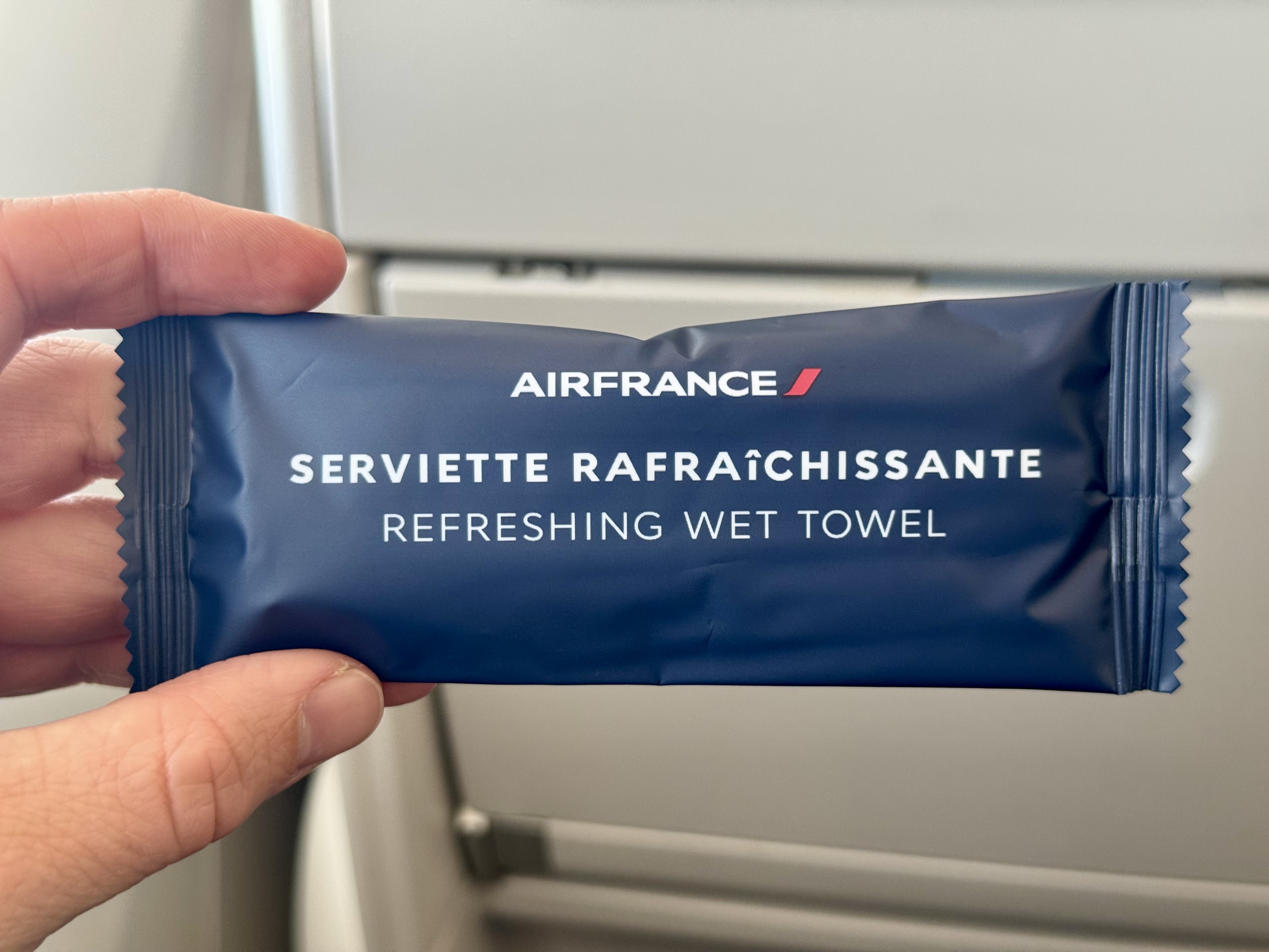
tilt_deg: -13.0
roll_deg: -0.6
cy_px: 476
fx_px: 1760
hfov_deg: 39.7
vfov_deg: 30.3
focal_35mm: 48
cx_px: 634
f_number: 1.78
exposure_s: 1/55
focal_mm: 6.76
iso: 160
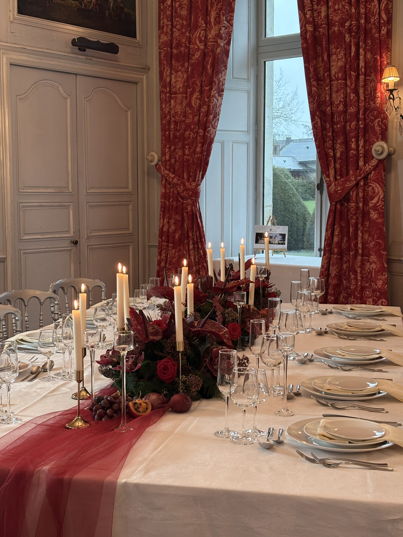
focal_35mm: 52
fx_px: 807
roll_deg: +0.1
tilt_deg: -5.5
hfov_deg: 28.0
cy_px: 268
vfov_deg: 36.8
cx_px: 202
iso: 100
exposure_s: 1/50
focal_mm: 5.96
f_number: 1.6
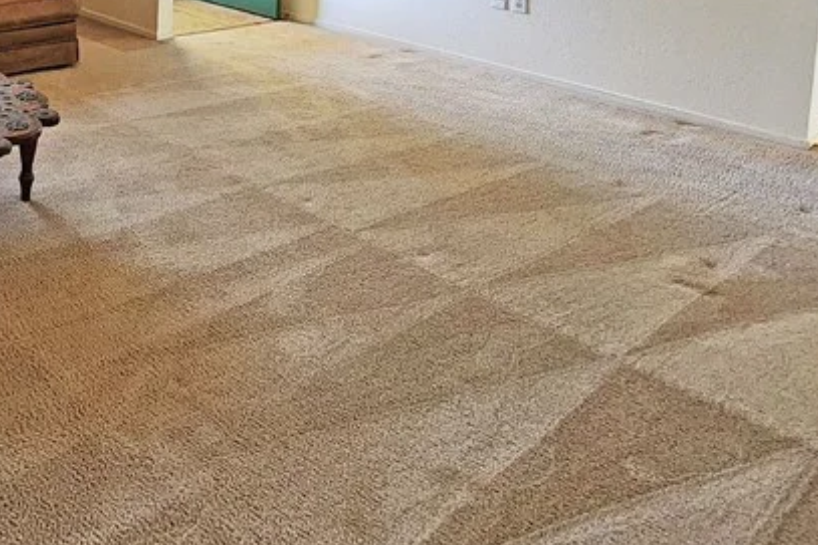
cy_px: -103
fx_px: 772
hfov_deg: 47.1
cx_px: 12
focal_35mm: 34
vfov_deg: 32.4
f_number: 2.2
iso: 250
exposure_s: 1/60
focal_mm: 2.2
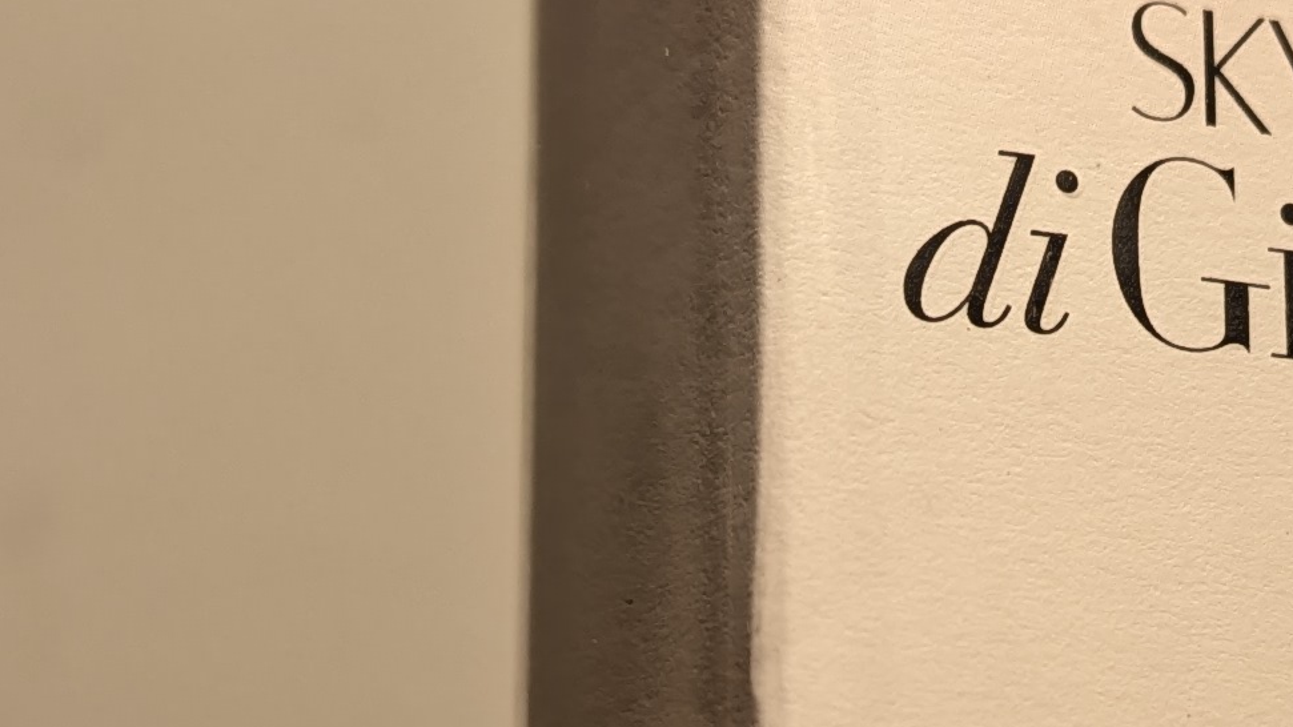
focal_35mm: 110
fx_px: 3771
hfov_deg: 19.1
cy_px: 577
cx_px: 1169
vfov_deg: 11.0
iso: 71
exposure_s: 1/100
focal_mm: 6.81
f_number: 1.85
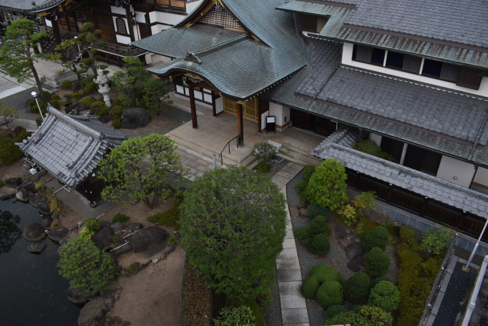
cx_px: 244
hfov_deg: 67.4
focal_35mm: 27
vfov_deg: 47.9
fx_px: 366
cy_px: 163
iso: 100
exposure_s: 1/125
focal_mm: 18
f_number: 5.6
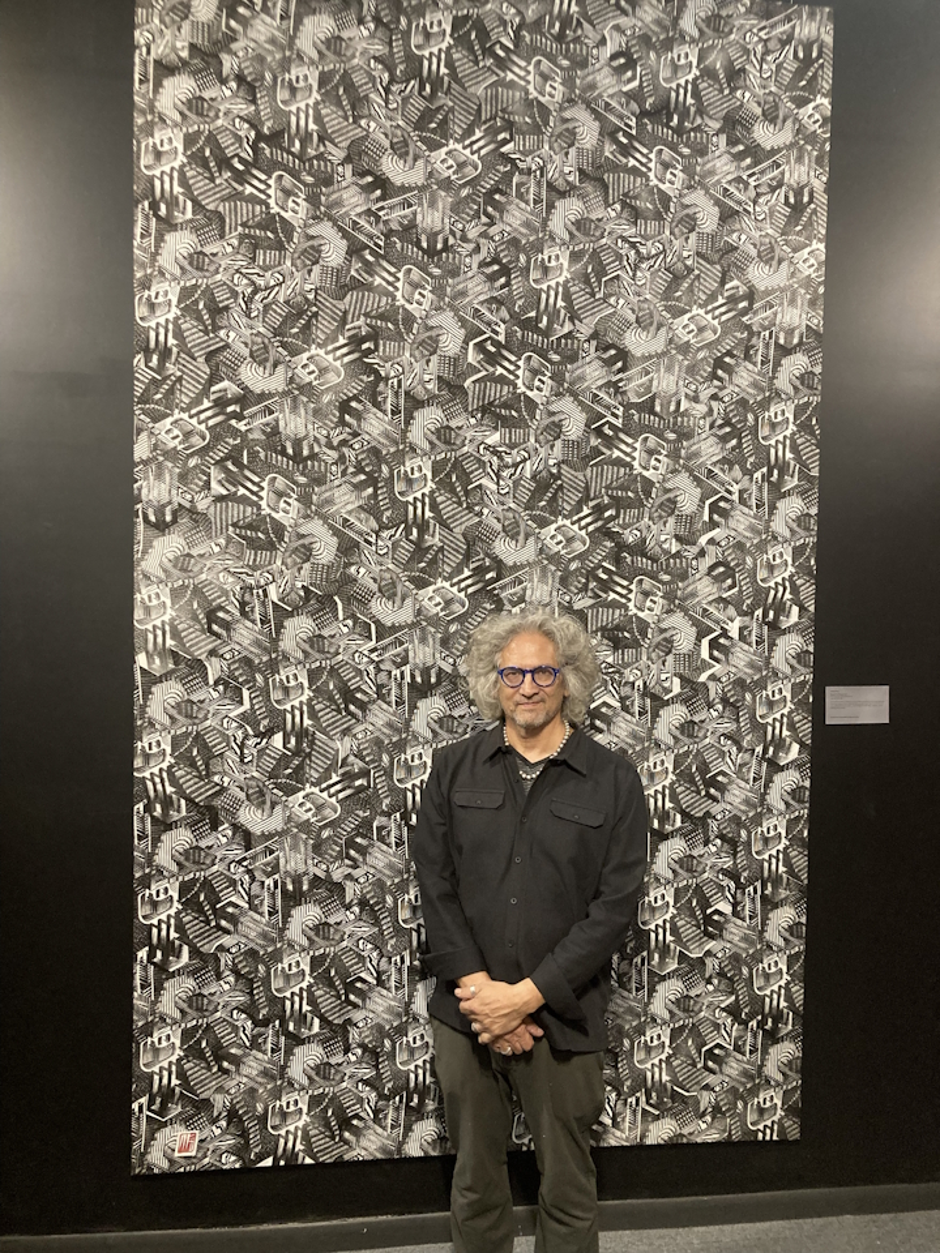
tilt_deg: -1.0
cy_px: 626
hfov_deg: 49.7
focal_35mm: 28
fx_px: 1014
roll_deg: -0.7
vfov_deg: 63.4
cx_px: 470
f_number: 1.8
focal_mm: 3.99
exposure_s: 1/40
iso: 250
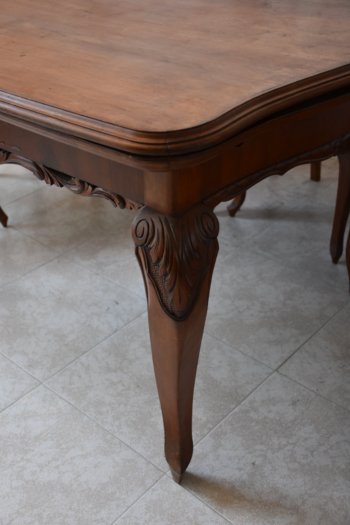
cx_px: 175
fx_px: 656
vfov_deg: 43.6
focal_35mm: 45
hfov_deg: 29.9
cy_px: 262
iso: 900
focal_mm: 30
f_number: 4
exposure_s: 1/60
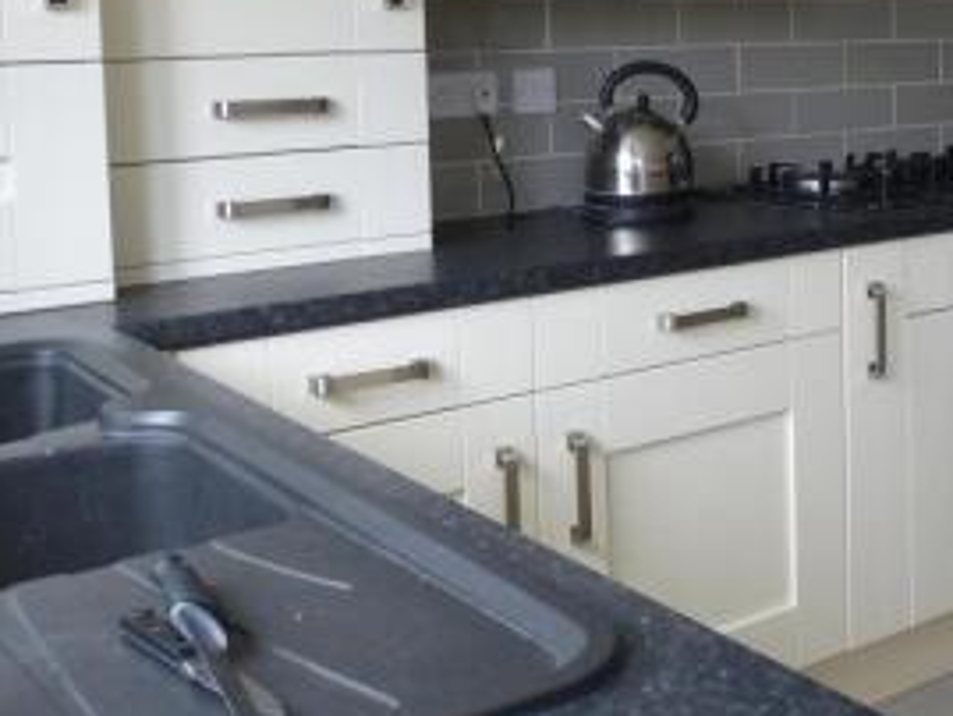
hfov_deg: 34.8
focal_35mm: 52
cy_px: 105
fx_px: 1432
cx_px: 852
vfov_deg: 27.3
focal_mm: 4.3
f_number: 3.3
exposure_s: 1/60
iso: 200
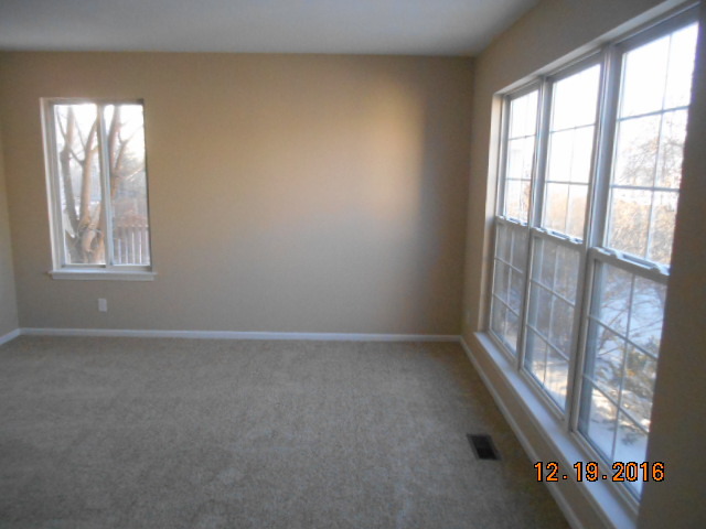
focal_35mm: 26
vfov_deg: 53.1
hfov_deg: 67.3
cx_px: 353
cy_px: 264
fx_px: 530
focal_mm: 4.7
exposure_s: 1/200
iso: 800
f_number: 3.4
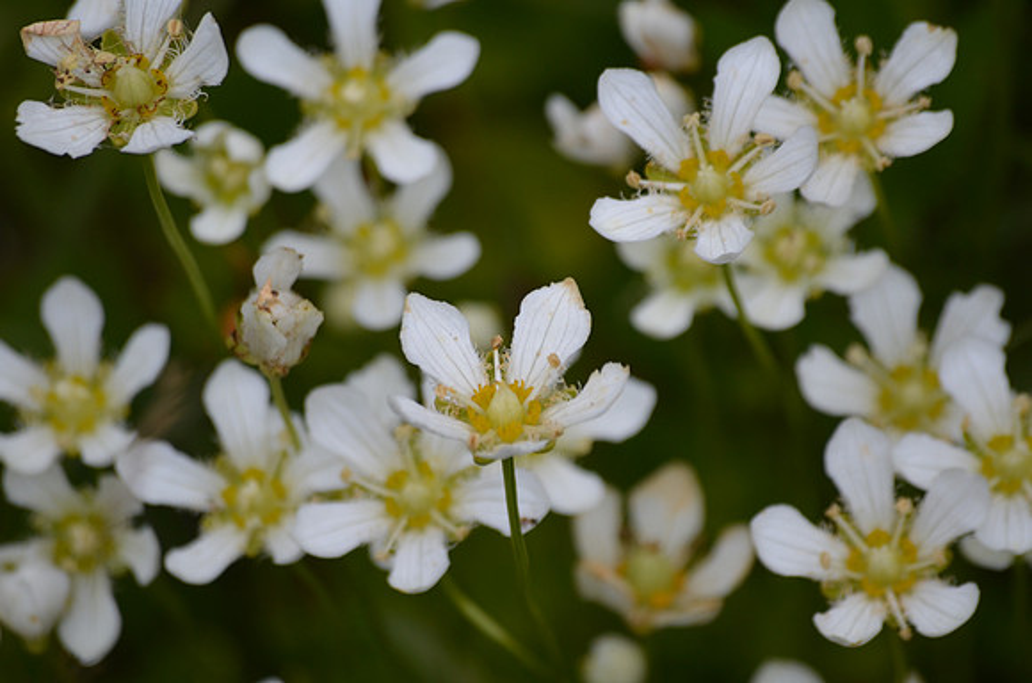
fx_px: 12872
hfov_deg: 4.6
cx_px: 516
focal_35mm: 450
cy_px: 342
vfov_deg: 3.0
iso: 400
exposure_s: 1/1250
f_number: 5.6
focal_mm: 300
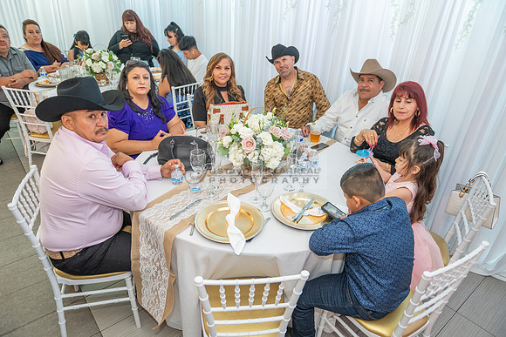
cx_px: 253
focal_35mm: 24
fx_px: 337
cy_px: 168
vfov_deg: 53.2
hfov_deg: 73.7
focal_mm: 24
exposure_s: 1/160
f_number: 2.8
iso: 800
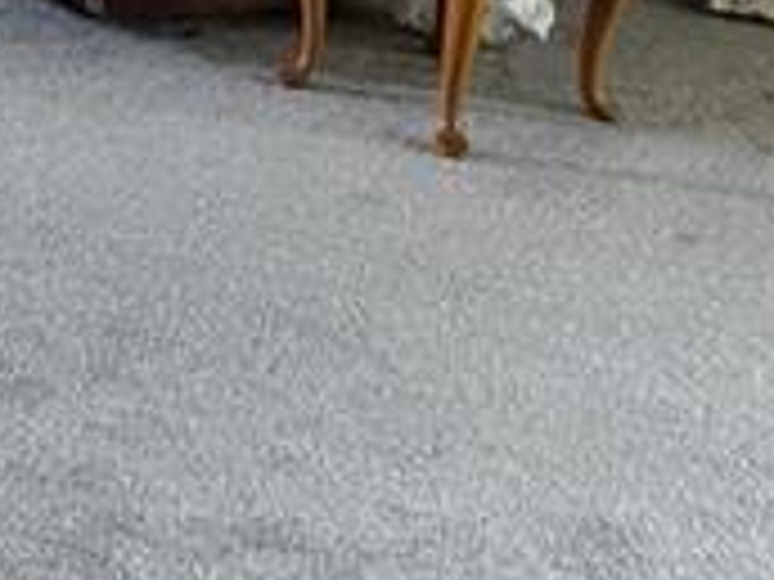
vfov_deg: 13.9
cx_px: -536
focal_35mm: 97
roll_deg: -1.7
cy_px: -382
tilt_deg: -9.6
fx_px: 2169
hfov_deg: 17.3
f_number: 1.5
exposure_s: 1/60
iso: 160
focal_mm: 5.7
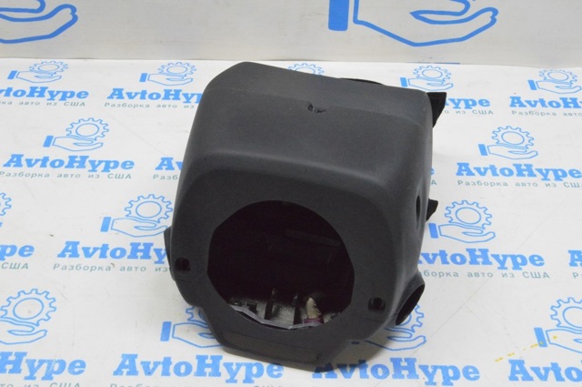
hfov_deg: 41.2
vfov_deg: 28.0
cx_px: 291
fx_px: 775
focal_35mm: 48
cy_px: 194
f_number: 20
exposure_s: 1/20
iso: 6400
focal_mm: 32
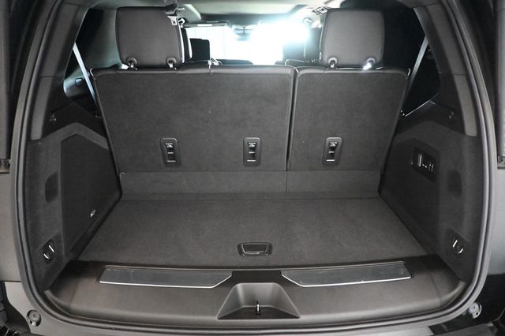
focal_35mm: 24
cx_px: 252
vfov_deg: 53.1
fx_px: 336
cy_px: 168
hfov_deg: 73.8
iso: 12800
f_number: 3.5
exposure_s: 1/50
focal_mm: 16
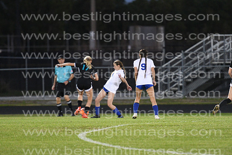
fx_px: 2121
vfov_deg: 4.2
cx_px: 122
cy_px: 85
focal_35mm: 329
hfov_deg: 6.3
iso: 5000
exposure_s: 1/800
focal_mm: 200
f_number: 2.8
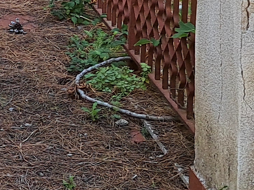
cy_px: -122
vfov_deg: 9.5
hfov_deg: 11.8
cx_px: -243
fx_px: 1108
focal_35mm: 151
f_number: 1.8
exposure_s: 1/147
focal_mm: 5.23
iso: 50
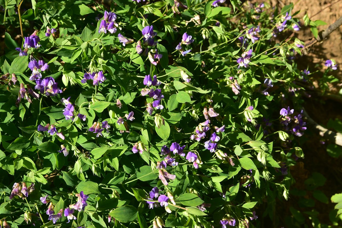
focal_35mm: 50
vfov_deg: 27.0
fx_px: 475
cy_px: 114
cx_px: 171
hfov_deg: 39.6
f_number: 11
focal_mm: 50
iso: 160
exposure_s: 1/125
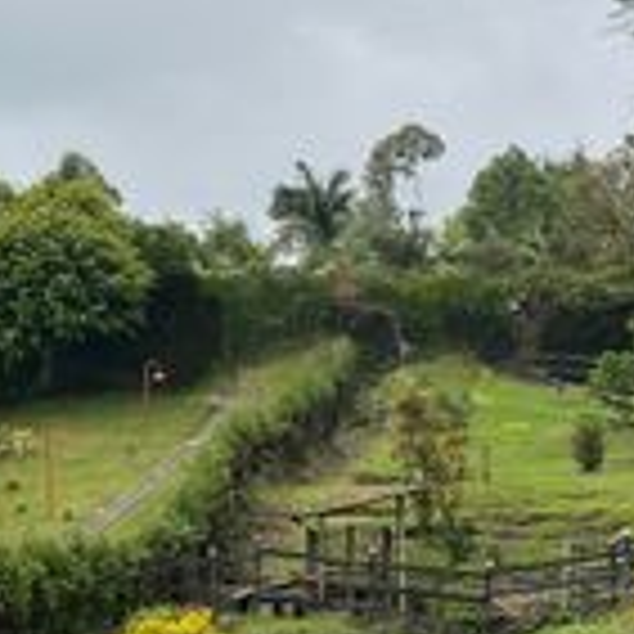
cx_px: 740
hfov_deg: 15.5
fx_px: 2259
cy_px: 360
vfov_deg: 16.0
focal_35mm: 109
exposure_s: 1/6993
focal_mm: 5.7
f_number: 1.5
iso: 50
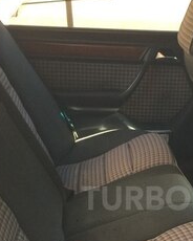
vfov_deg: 30.1
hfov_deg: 24.5
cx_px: 163
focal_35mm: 61
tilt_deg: -27.2
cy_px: 198
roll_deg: -1.5
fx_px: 436
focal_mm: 4.15
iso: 125
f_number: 2.2
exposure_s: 1/33
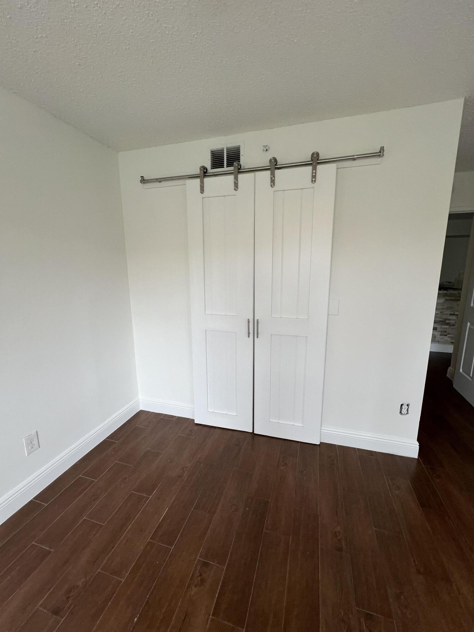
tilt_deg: -11.8
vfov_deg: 106.2
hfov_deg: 89.9
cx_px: 237
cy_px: 316
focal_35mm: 13
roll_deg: -0.4
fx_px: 237
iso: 50
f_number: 1.8
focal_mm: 1.57
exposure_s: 1/120
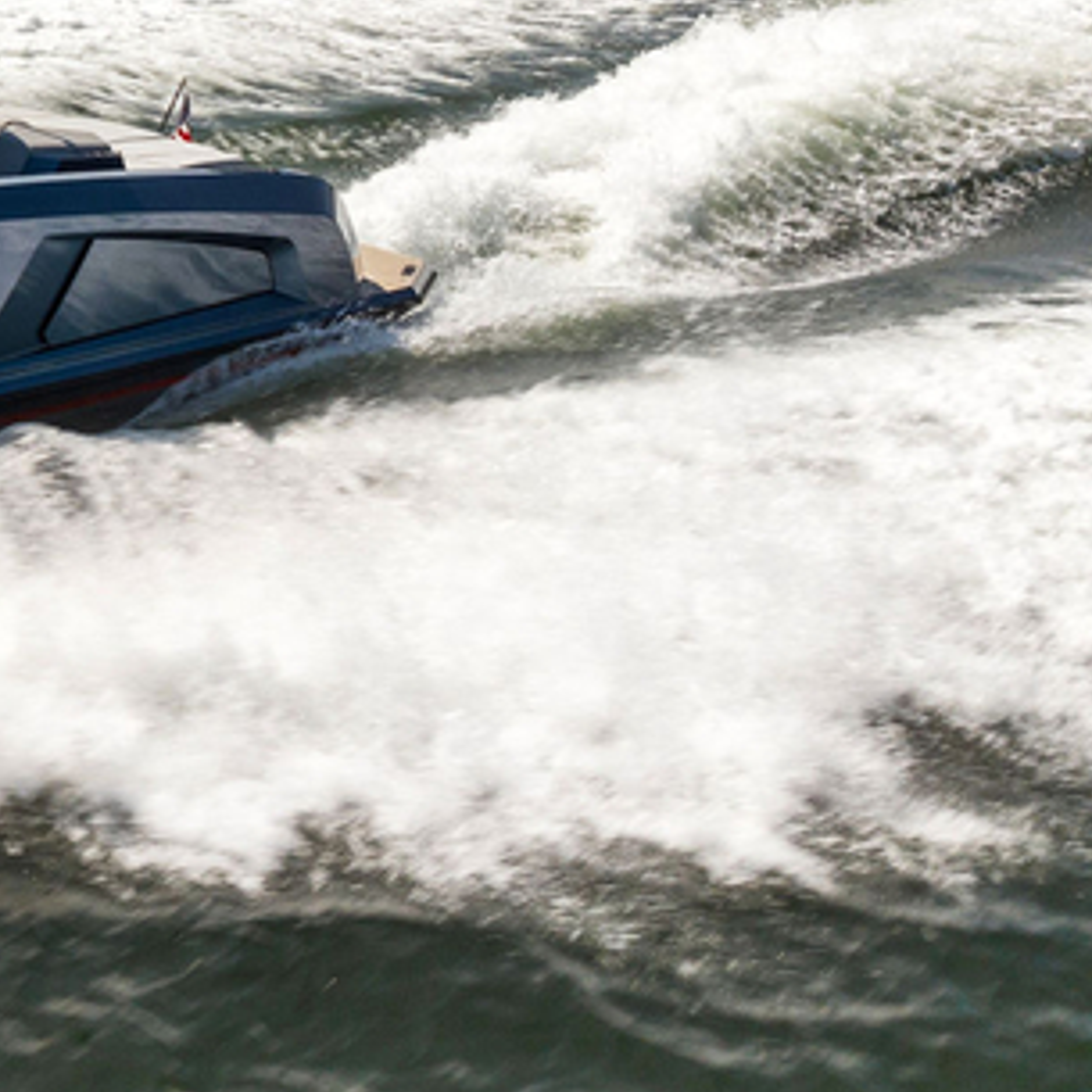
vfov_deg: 22.0
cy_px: -52
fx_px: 2677
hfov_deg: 19.4
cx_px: -659
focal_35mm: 75
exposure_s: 1/120
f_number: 3.5
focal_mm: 12.29
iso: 200
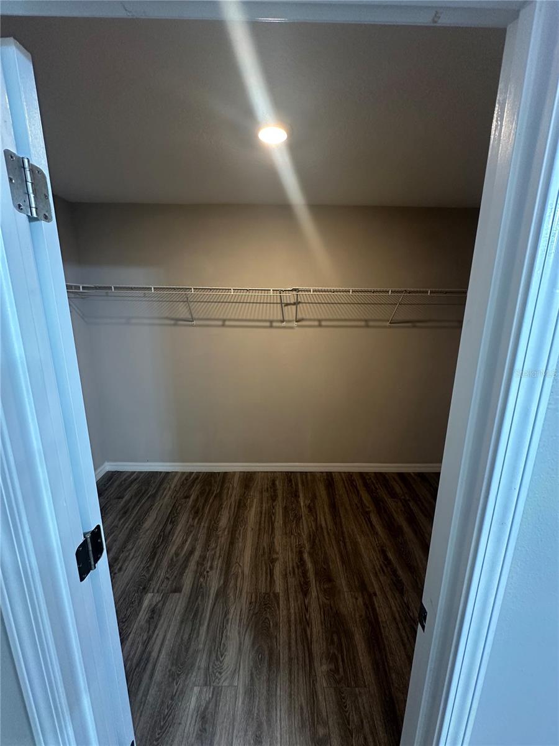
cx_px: 280
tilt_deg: -13.0
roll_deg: -1.2
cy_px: 373
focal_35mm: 14
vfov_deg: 102.1
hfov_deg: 85.7
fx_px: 301
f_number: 2.2
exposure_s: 1/60
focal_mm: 2.22
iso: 250
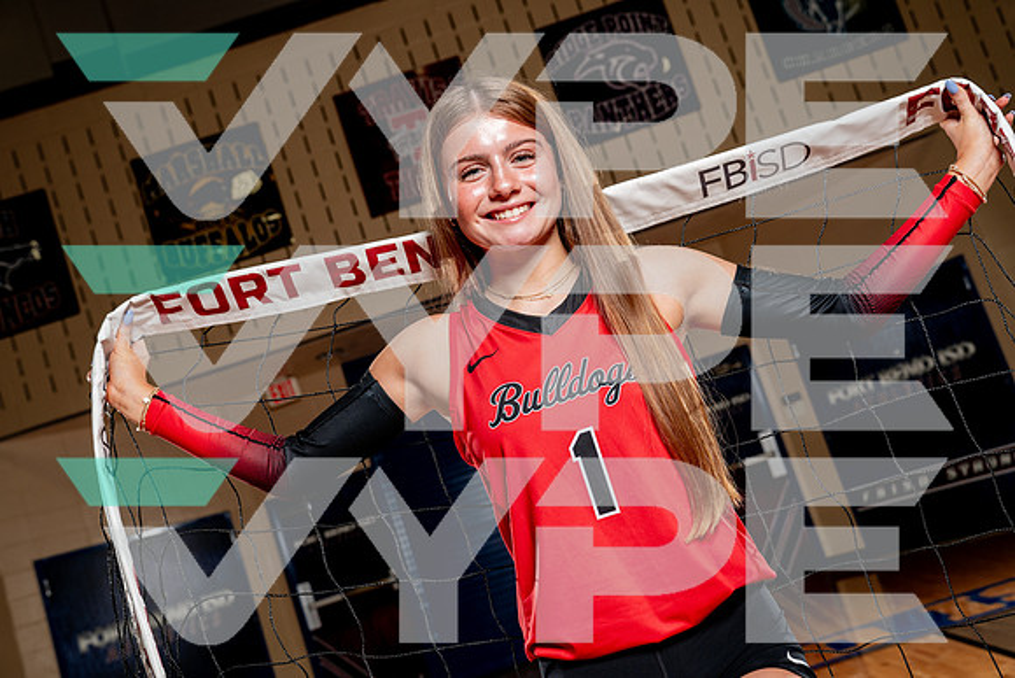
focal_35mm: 43
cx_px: 508
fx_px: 1213
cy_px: 339
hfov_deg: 45.4
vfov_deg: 31.2
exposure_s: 1/250
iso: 200
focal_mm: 43
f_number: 5.6
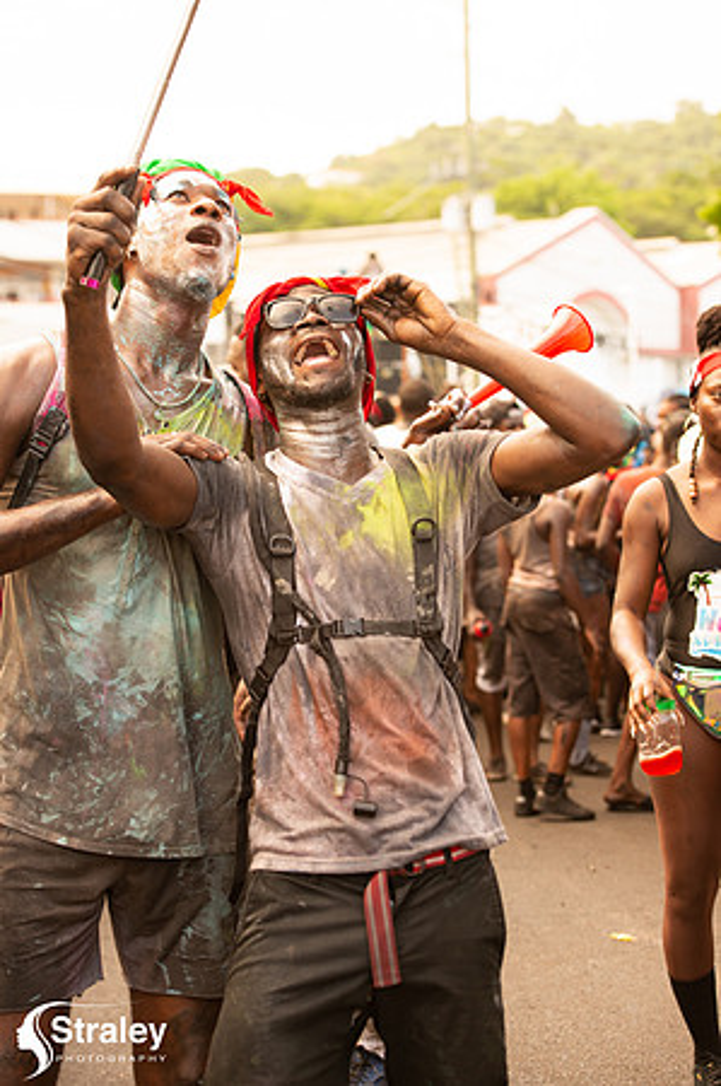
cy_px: 543
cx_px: 360
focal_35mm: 70
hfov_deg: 19.4
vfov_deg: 28.9
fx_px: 2108
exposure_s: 1/320
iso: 720
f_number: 5
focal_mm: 70
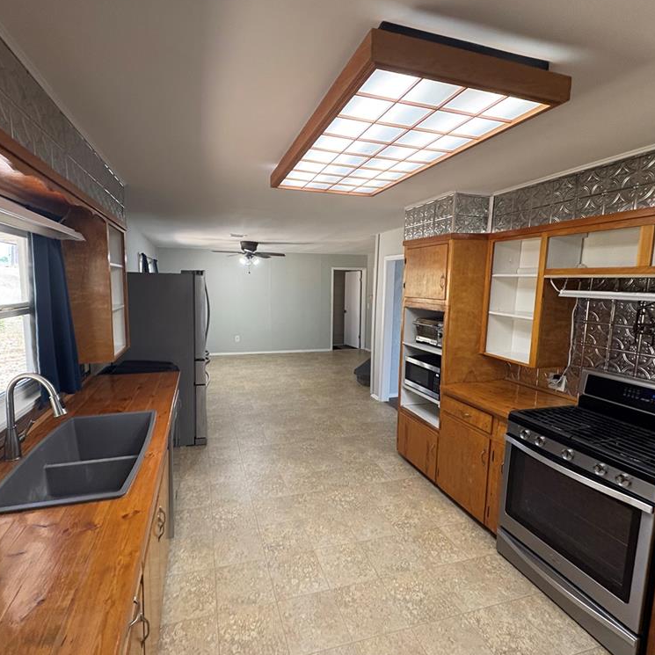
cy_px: 324
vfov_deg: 84.0
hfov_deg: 83.8
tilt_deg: -4.2
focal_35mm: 17
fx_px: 364
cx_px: 300
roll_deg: +0.0
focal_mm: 2.22
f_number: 2.2
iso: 200
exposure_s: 1/60
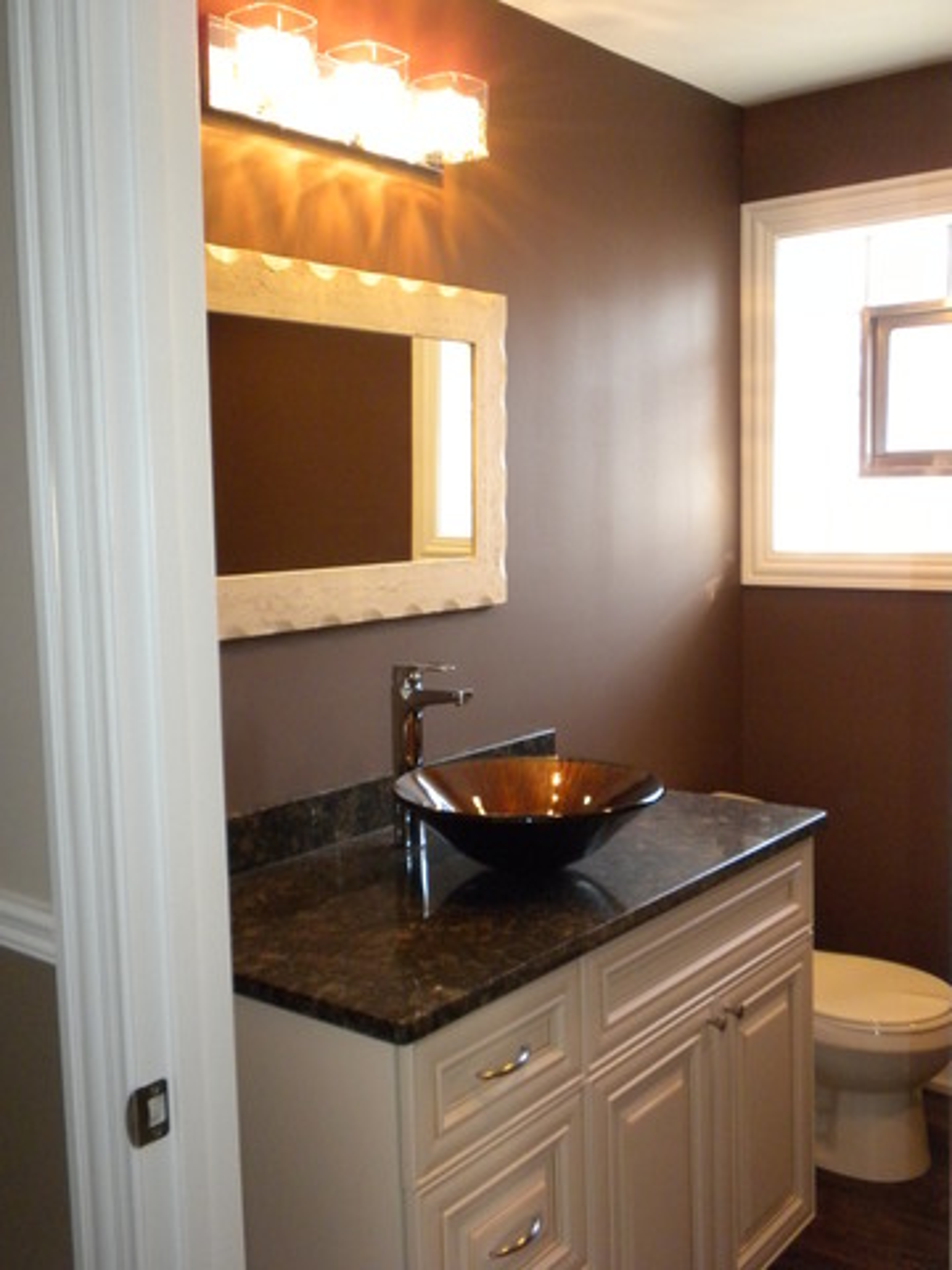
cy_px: 635
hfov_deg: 38.7
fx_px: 1357
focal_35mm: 37
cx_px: 476
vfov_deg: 50.1
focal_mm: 6.6
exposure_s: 1/40.4
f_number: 3.5
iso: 400
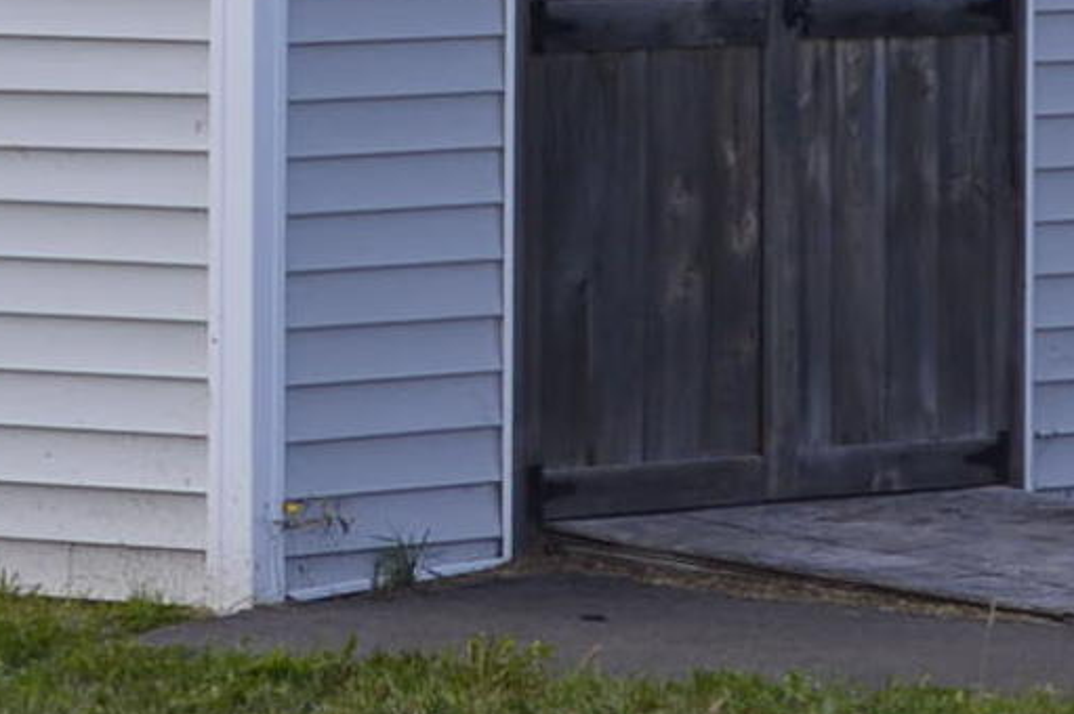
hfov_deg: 4.7
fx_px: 13118
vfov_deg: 3.1
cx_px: -374
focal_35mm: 440
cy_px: -122
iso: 100
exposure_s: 1/160
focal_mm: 50
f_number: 6.3
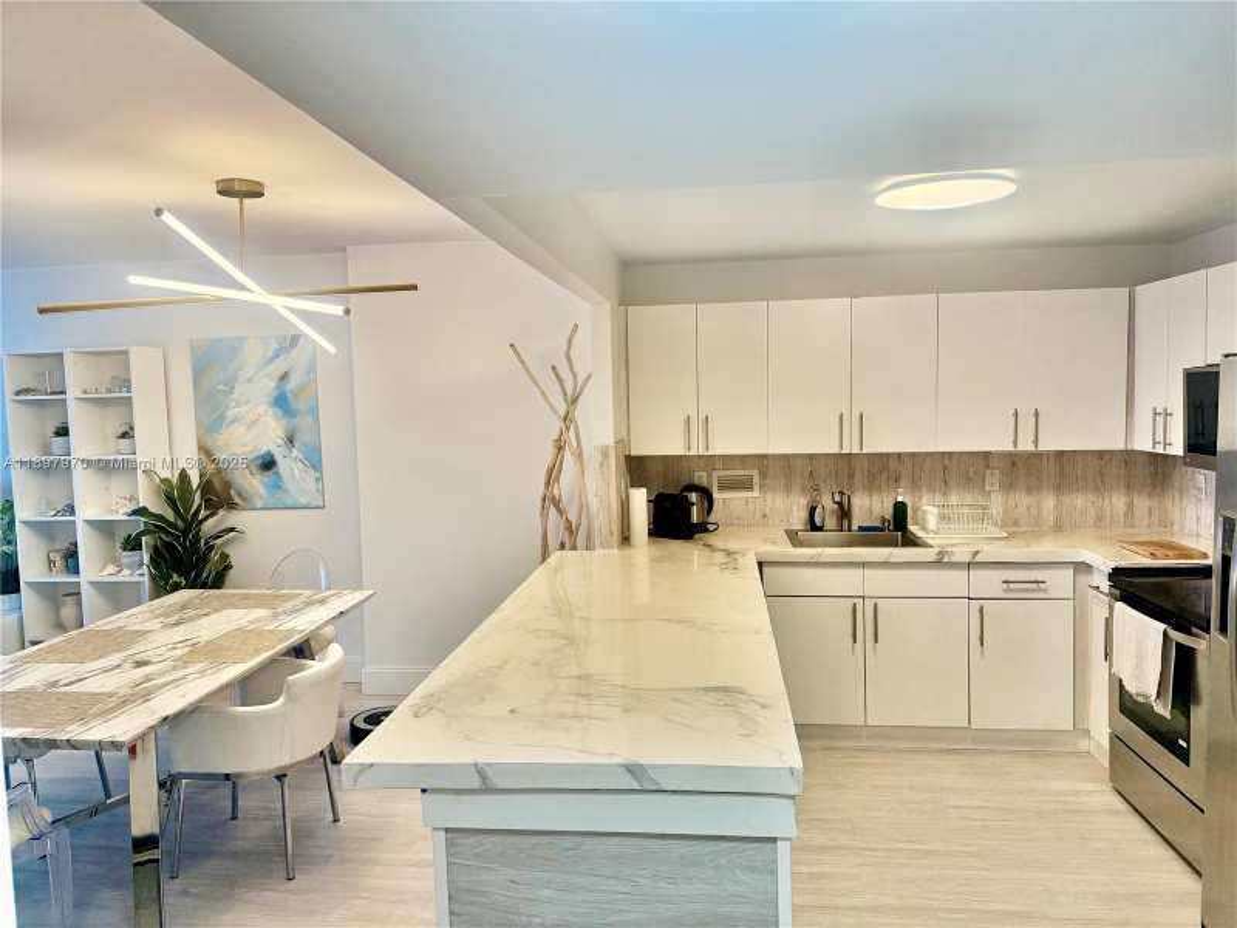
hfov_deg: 71.6
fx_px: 858
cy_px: 464
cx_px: 618
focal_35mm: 24
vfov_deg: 56.8
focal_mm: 6.76
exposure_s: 1/185
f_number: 1.78
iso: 200
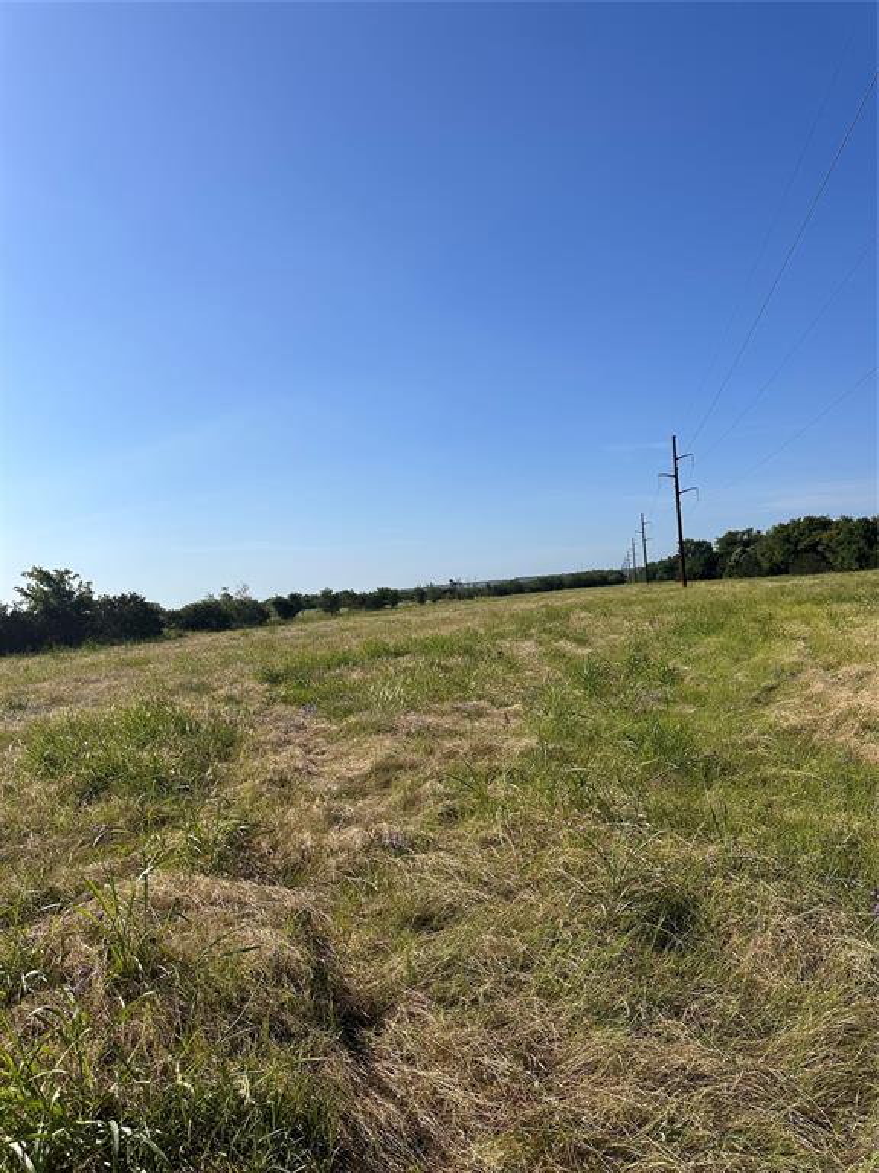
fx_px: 813
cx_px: 440
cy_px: 586
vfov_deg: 71.6
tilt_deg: +0.3
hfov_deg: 56.8
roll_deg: +3.0
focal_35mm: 24
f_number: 1.78
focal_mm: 6.86
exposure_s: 1/7042
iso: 80
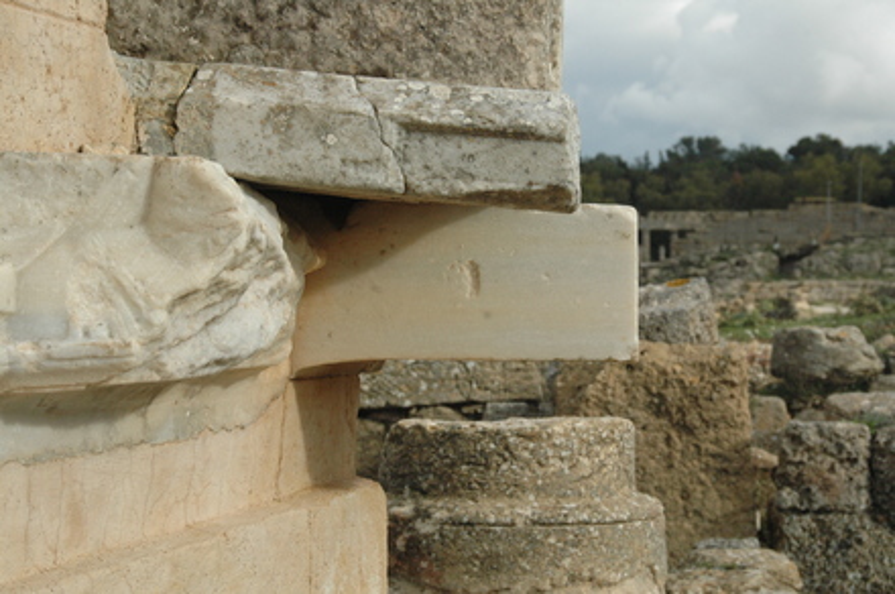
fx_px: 2309
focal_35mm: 93
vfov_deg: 14.7
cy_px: 297
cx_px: 448
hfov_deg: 21.9
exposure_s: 1/640
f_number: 13
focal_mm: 62
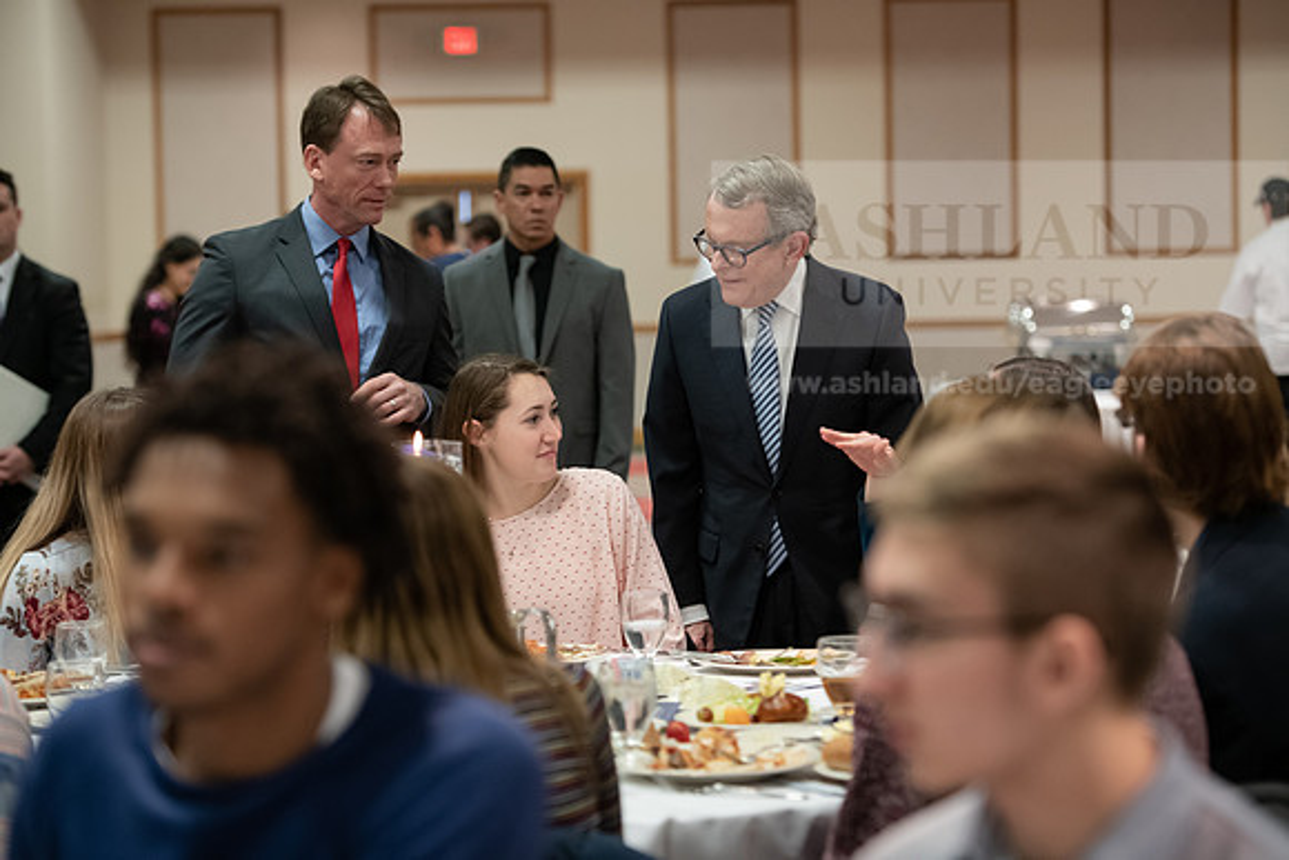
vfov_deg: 13.7
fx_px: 3581
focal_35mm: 100
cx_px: 644
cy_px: 430
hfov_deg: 20.4
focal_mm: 100
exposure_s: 1/200
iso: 3200
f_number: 3.5
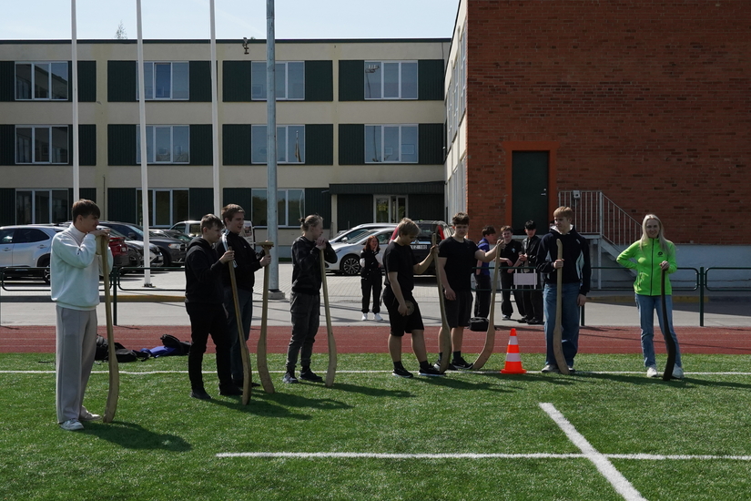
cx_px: 376
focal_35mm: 52
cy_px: 250
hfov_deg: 38.2
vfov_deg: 26.0
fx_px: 1085
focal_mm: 35
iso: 2500
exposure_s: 1/3200
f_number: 10
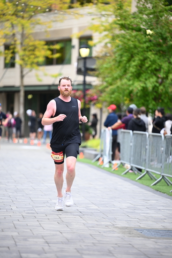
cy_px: 129
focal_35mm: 165
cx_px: 86
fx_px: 1182
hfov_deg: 8.3
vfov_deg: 12.4
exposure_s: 1/2000
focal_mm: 165
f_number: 2.8
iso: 1000
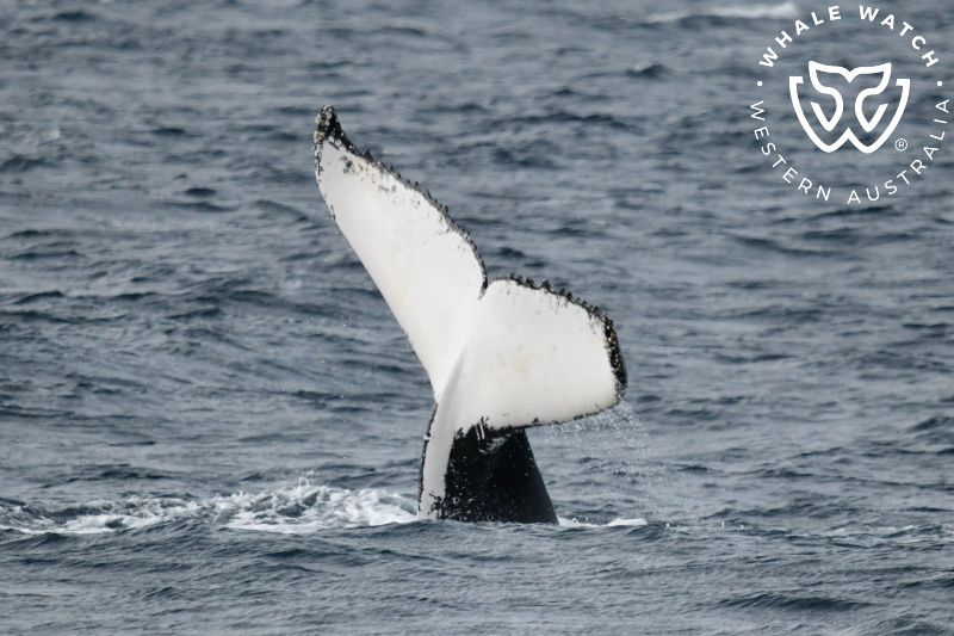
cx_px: 477
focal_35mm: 600
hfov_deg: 3.4
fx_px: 15896
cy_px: 318
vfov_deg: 2.3
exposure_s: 1/8000
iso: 1600
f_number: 6.3
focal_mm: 600
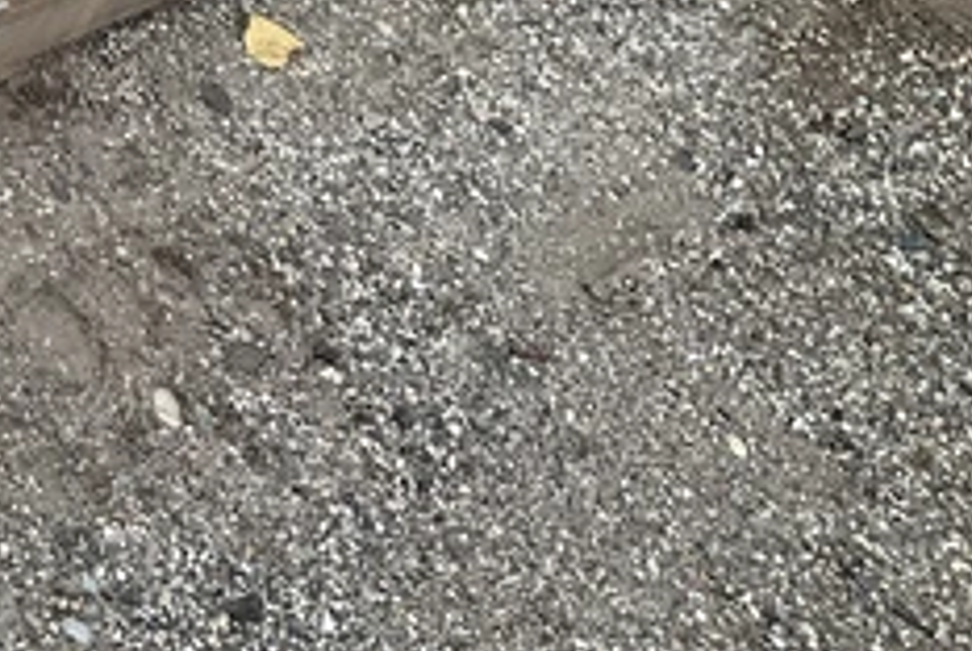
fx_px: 2622
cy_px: -515
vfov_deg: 12.9
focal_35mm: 97
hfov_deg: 18.4
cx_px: -526
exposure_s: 1/218
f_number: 1.8
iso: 20
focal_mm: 3
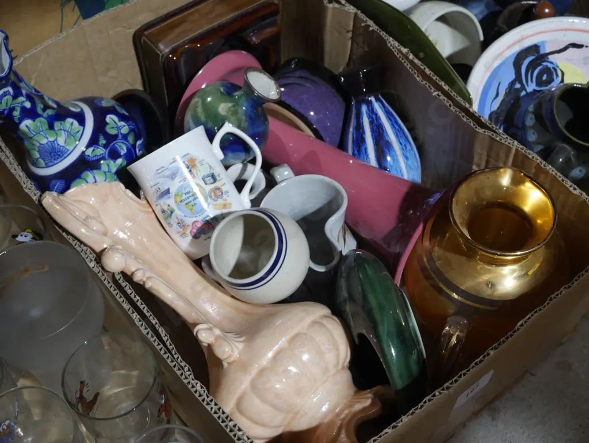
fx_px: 851
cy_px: 222
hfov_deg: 38.2
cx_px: 294
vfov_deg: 29.1
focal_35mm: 50
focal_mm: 25
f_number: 6.3
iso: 1250
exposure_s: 1/60
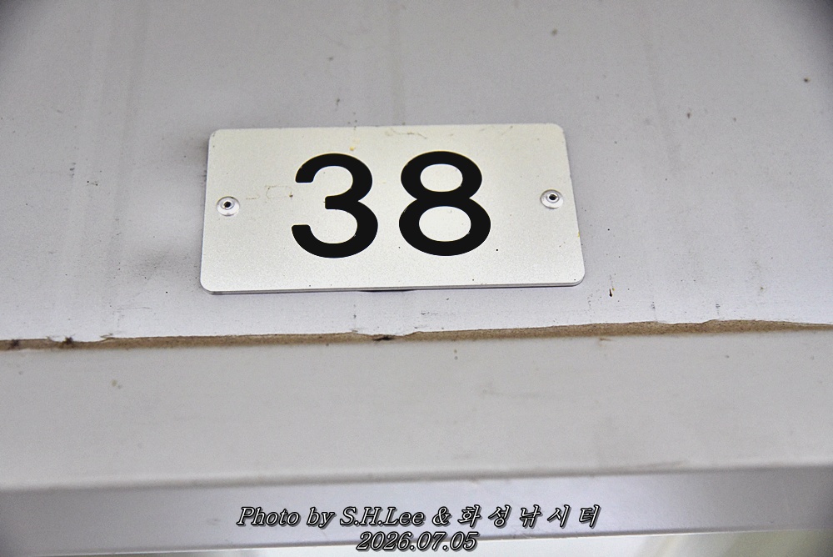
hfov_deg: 38.2
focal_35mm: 52
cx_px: 416
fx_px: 1204
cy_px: 278
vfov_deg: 26.0
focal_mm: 52
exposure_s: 1/500
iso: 3200
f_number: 4
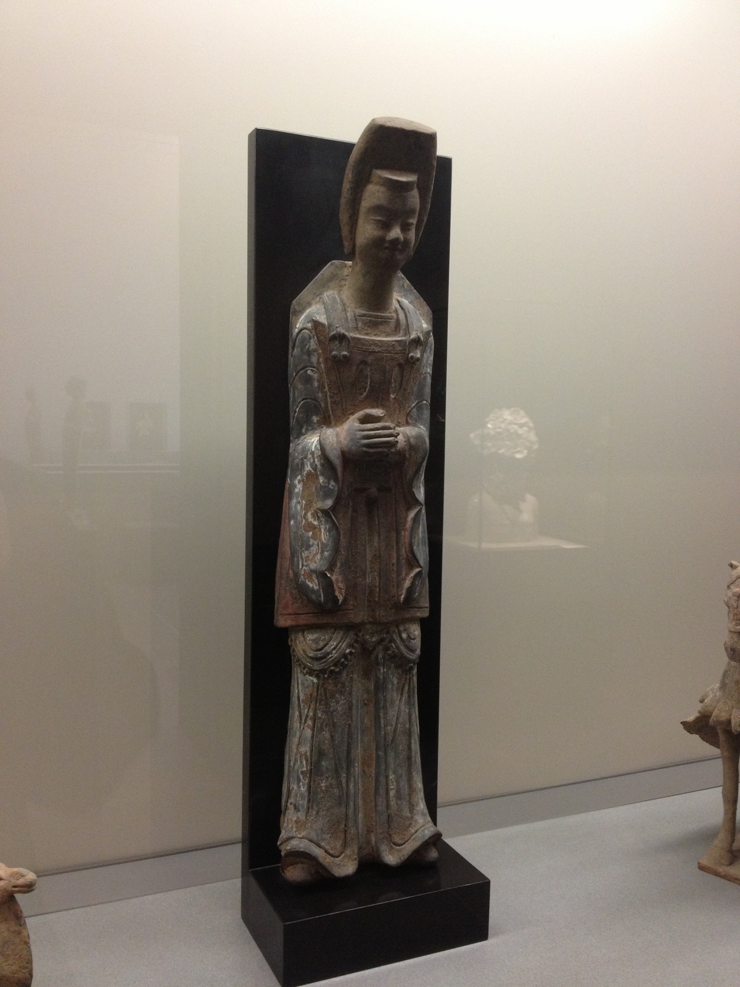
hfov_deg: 40.7
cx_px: 370
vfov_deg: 52.6
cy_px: 494
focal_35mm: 35
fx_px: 998
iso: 200
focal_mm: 4.28
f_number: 2.4
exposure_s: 1/20
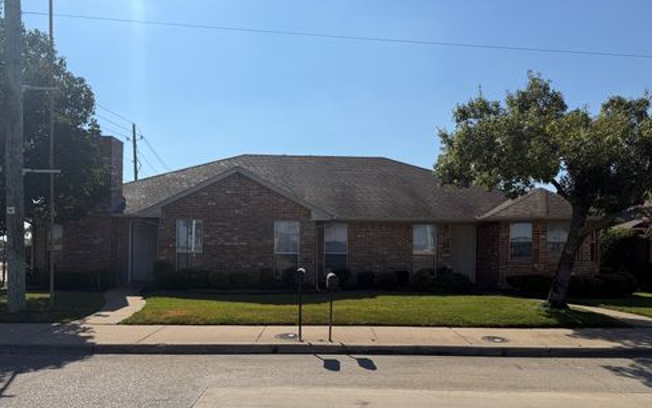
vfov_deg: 47.4
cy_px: 243
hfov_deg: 70.4
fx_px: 462
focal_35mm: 26
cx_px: 328
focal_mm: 6.76
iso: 80
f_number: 1.78
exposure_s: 1/8130
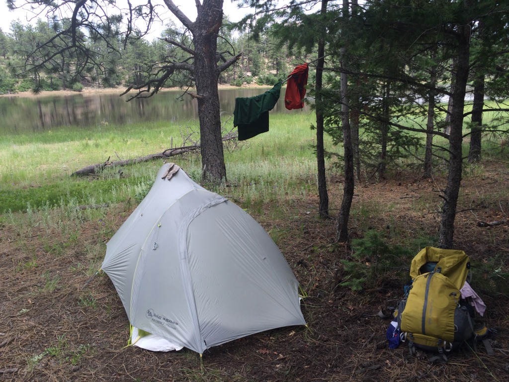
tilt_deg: -16.6
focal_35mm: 29
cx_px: 254
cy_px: 191
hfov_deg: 61.7
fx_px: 426
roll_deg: +1.2
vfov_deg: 48.2
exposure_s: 1/519
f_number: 2.2
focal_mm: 4.15
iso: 32
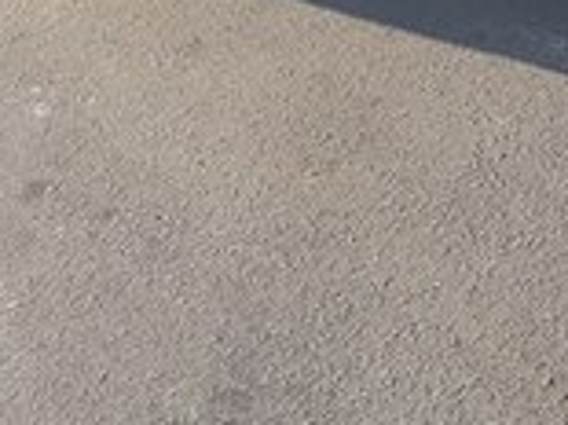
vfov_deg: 12.2
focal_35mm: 115
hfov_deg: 16.0
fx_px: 1886
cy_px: -218
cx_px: 803
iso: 40
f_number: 1.7
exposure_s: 1/639
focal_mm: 3.71
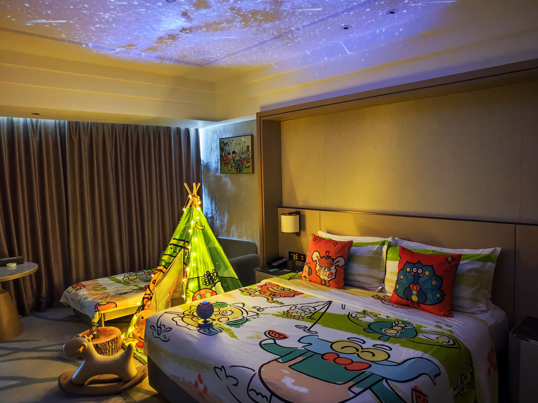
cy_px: 204
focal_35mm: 24
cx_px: 263
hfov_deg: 71.6
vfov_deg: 56.8
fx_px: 373
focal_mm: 6.68
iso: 2500
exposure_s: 1/8.33
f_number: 1.44
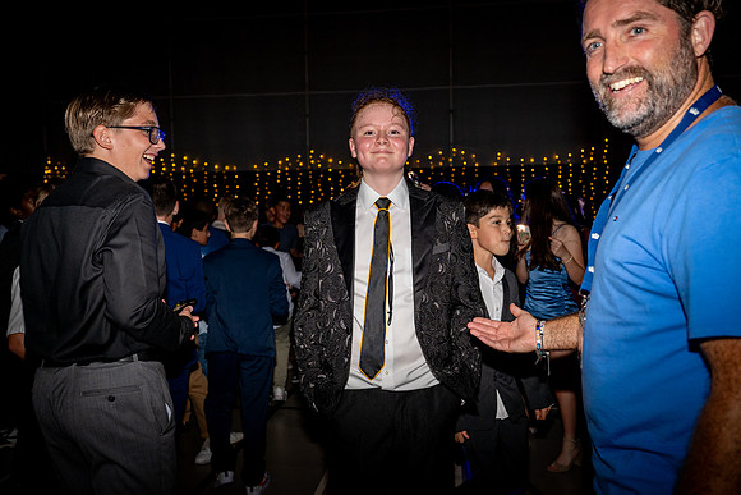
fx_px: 618
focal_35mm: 30
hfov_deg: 61.9
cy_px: 248
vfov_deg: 43.6
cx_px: 370
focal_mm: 30
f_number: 4
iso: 1250
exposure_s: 1/100
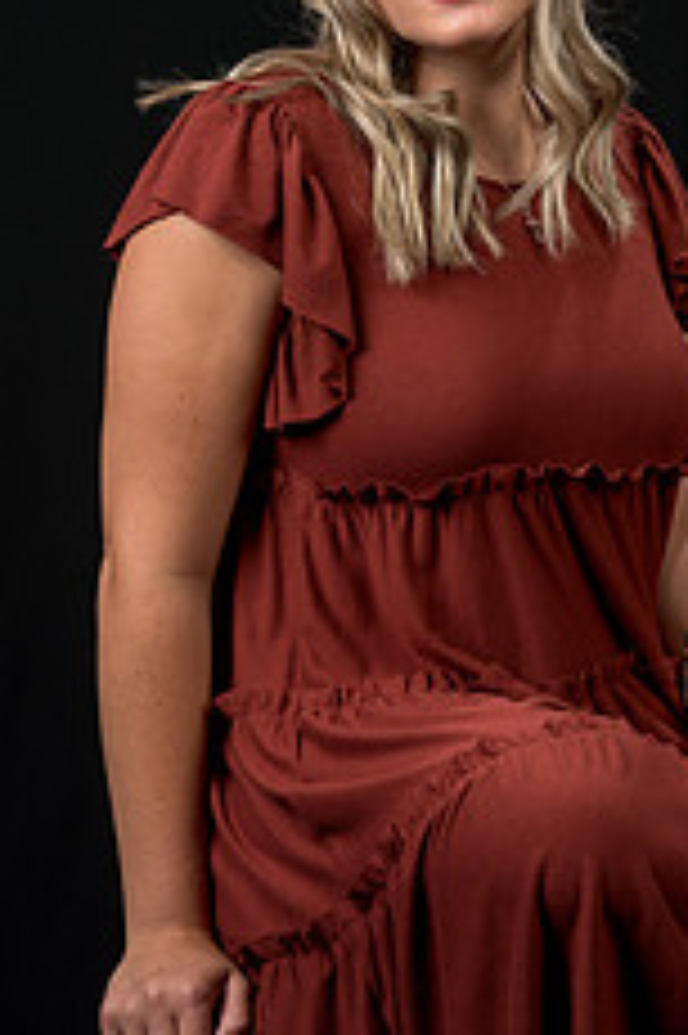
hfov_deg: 15.4
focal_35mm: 88
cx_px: 558
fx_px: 2526
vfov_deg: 23.1
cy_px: 464
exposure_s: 1/160
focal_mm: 45
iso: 100
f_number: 5.6
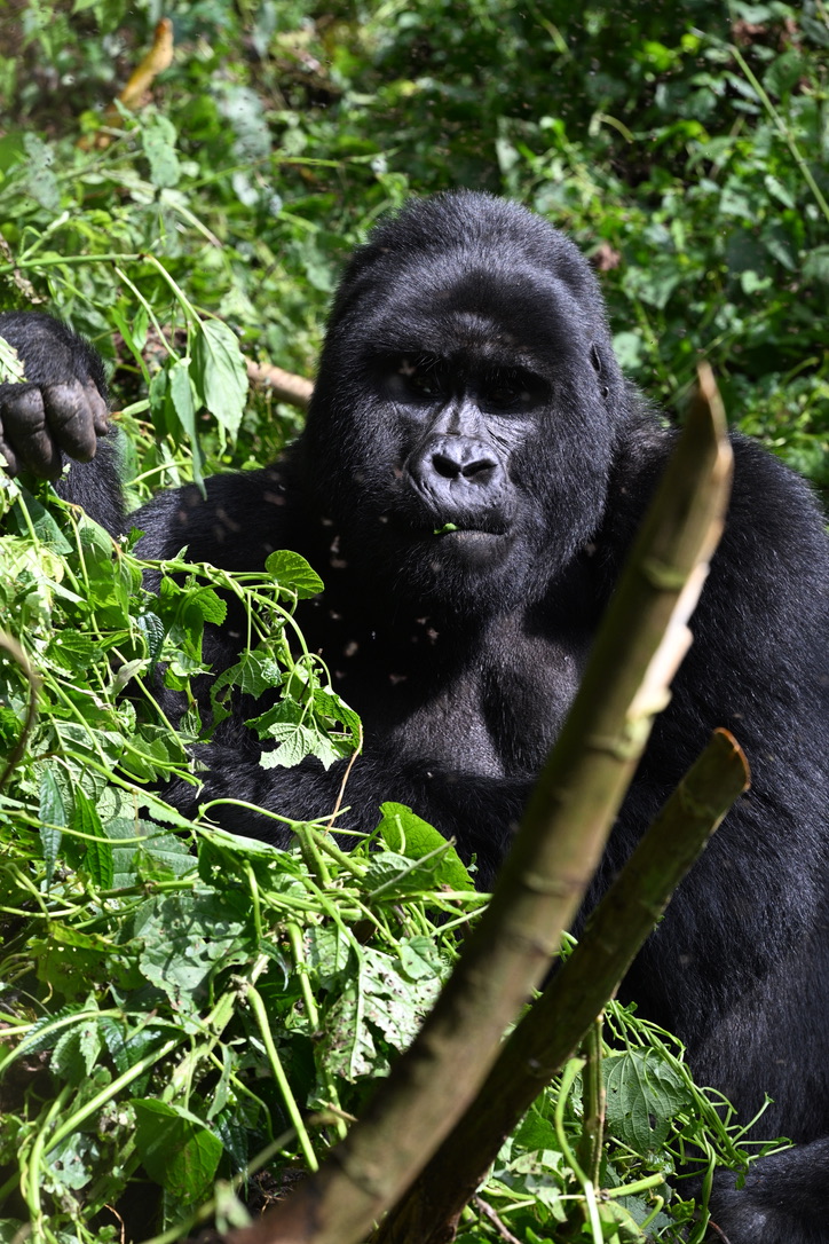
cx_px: 414
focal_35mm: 120
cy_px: 622
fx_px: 4145
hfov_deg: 11.4
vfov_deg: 17.1
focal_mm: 120
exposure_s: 1/400
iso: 500
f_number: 8
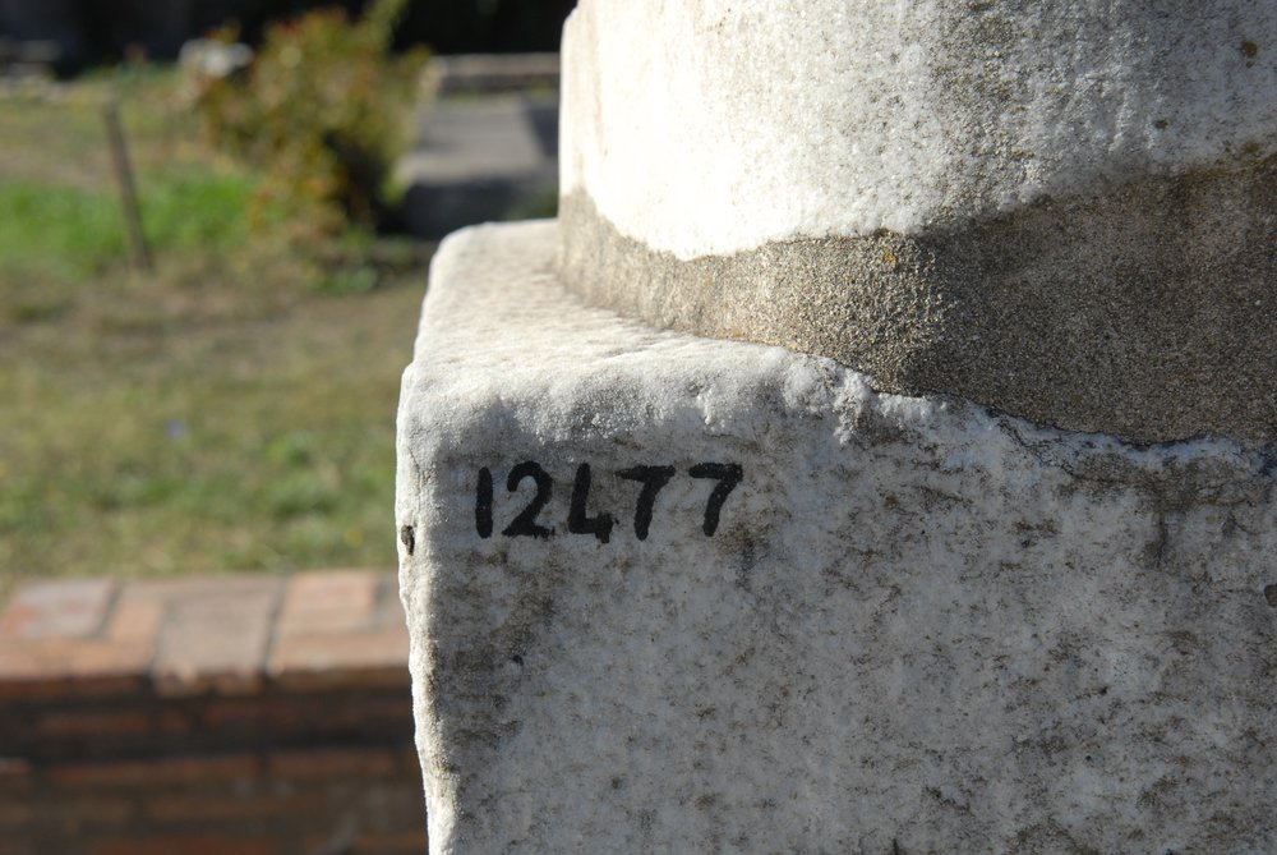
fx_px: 2770
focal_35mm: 78
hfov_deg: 26.0
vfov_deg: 17.5
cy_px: 428
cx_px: 638
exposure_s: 1/350
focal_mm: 52
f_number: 10
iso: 200
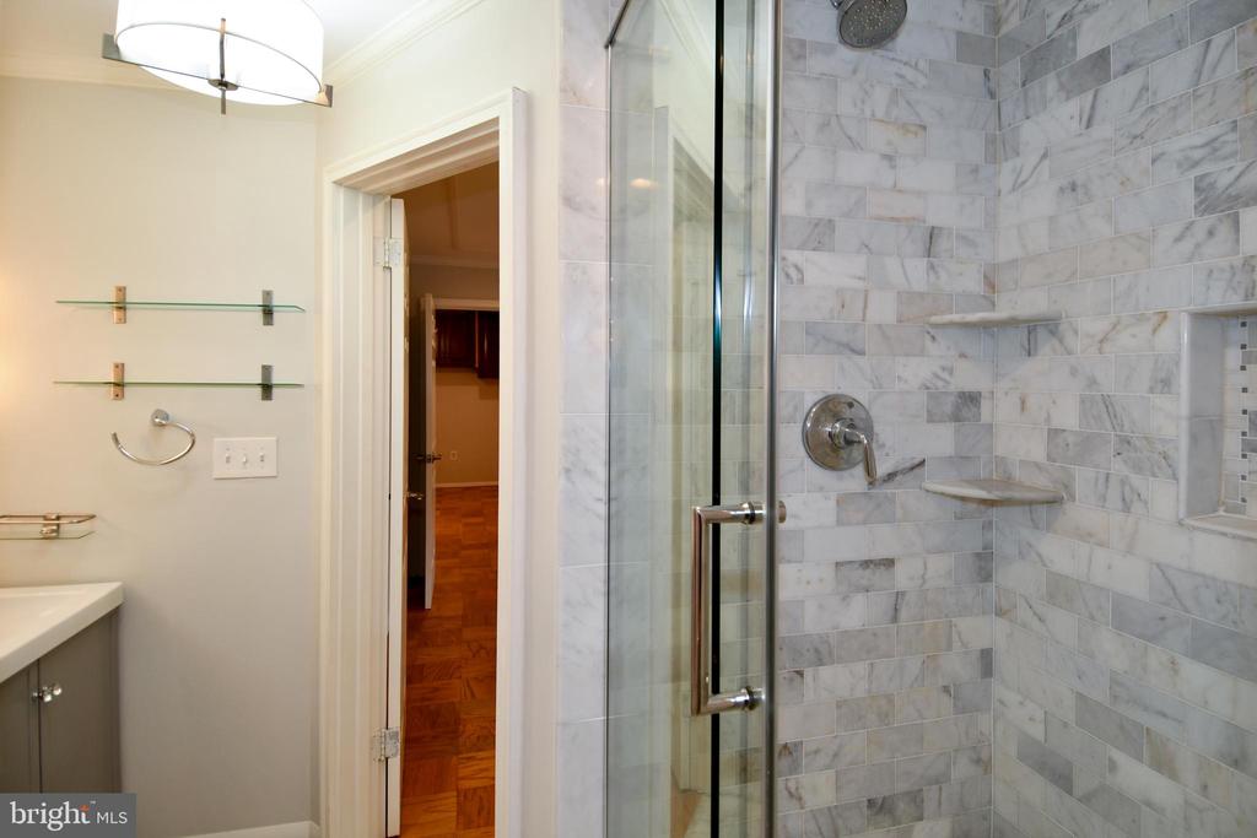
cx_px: 628
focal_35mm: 18
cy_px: 419
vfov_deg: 67.4
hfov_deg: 90.0
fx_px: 629
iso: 220
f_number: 4
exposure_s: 1/60
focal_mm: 12
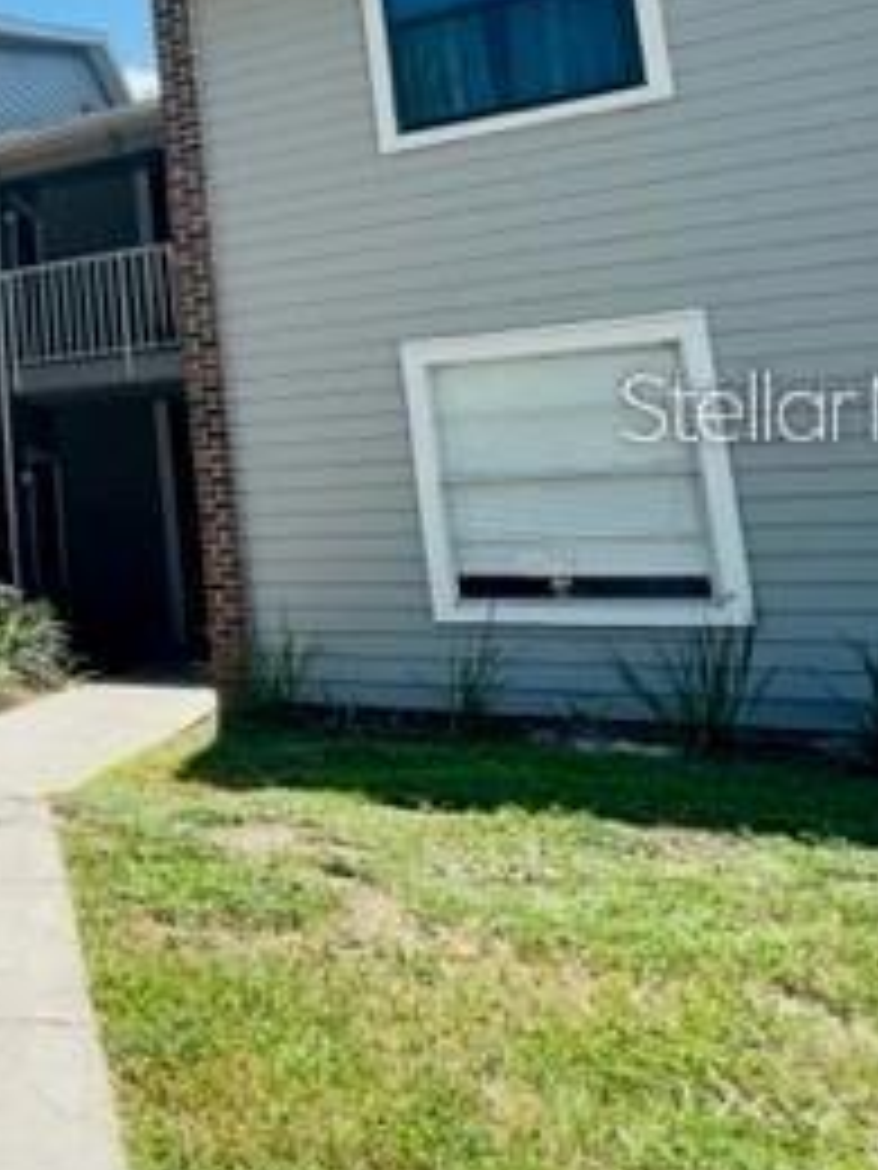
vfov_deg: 55.8
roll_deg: +0.8
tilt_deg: +7.1
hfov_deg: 29.5
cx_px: -396
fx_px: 1082
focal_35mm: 32
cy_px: 405
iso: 32
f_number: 1.8
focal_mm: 1.57
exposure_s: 1/436
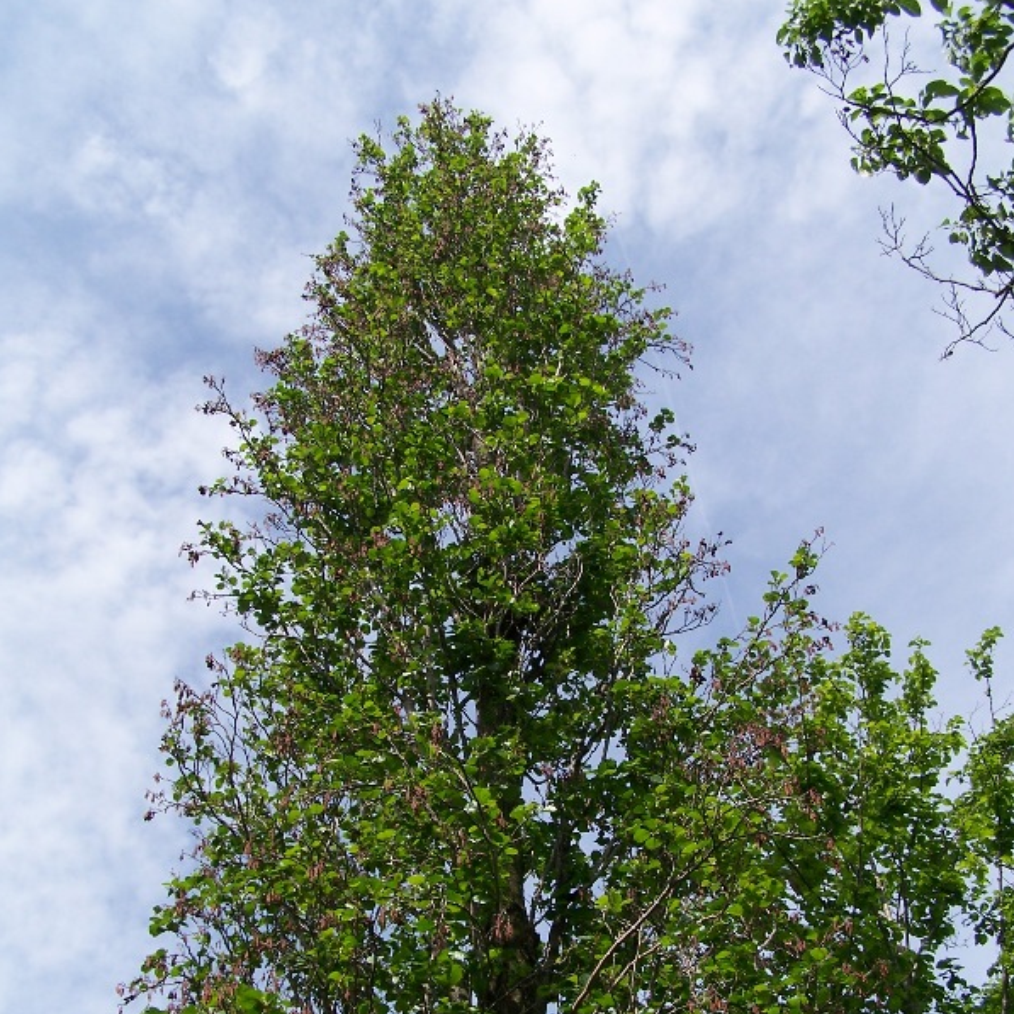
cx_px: 506
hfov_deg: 37.6
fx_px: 1491
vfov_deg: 37.2
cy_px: 666
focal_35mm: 45
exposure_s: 1/640
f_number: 4
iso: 80
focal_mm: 6.3
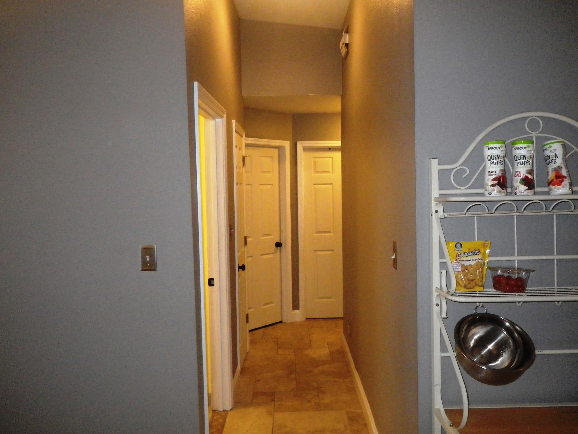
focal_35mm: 28
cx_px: 289
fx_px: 468
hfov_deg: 63.4
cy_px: 217
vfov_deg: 49.7
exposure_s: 1/50
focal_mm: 5
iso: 400
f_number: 3.5
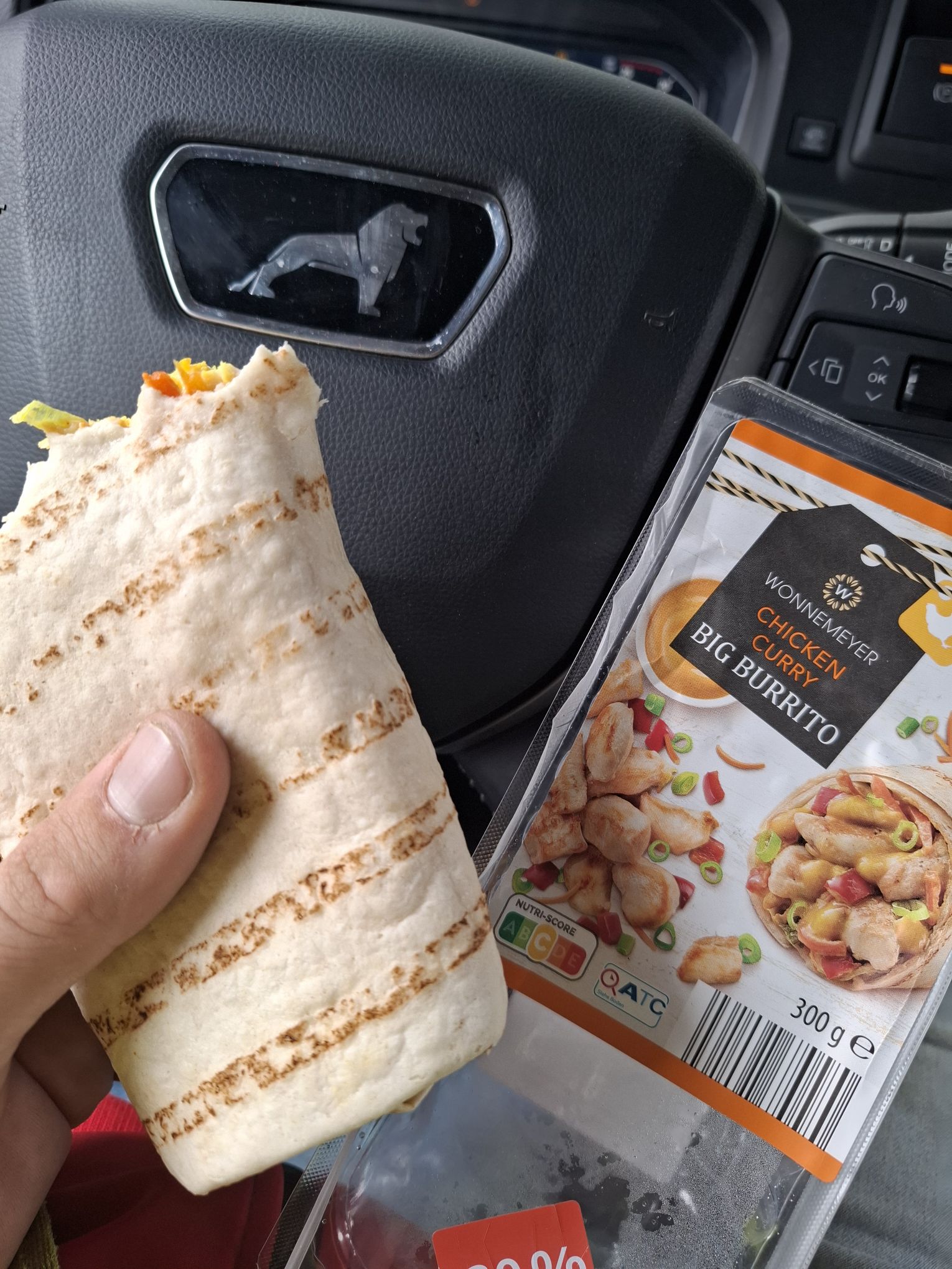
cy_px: 634
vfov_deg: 73.9
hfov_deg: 58.9
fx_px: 843
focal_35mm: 23
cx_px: 476
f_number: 1.8
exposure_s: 1/100
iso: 64
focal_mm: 5.54
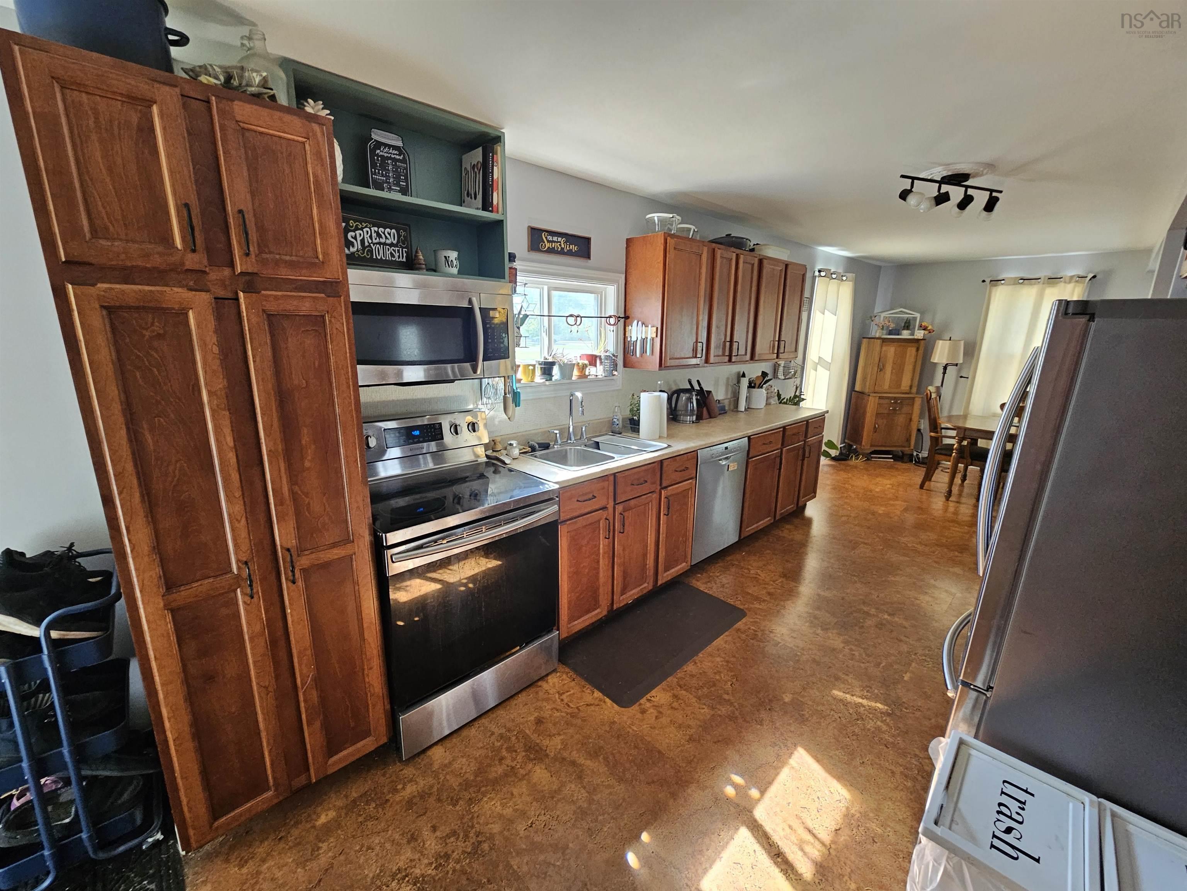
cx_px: 594
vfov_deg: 89.9
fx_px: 446
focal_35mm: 13
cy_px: 446
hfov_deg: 106.2
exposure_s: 1/60
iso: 200
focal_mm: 2.2
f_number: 2.2
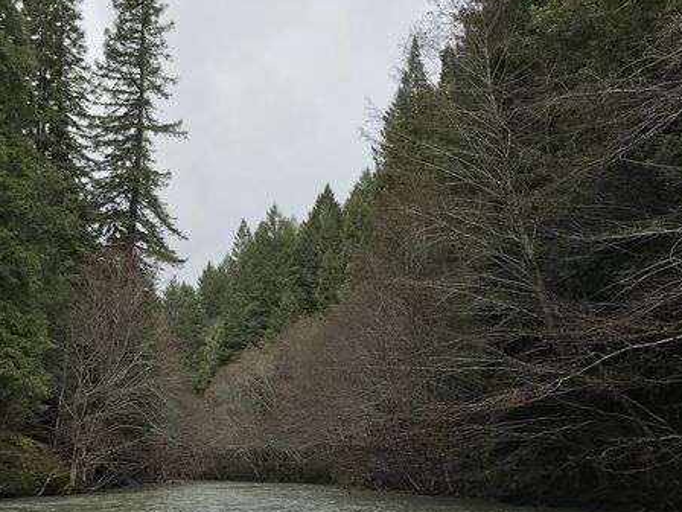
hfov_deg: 37.7
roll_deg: +0.2
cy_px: 296
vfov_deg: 29.1
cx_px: 216
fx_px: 985
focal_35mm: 50
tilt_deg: +11.7
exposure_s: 1/967
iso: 20
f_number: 1.8
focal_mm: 3.99
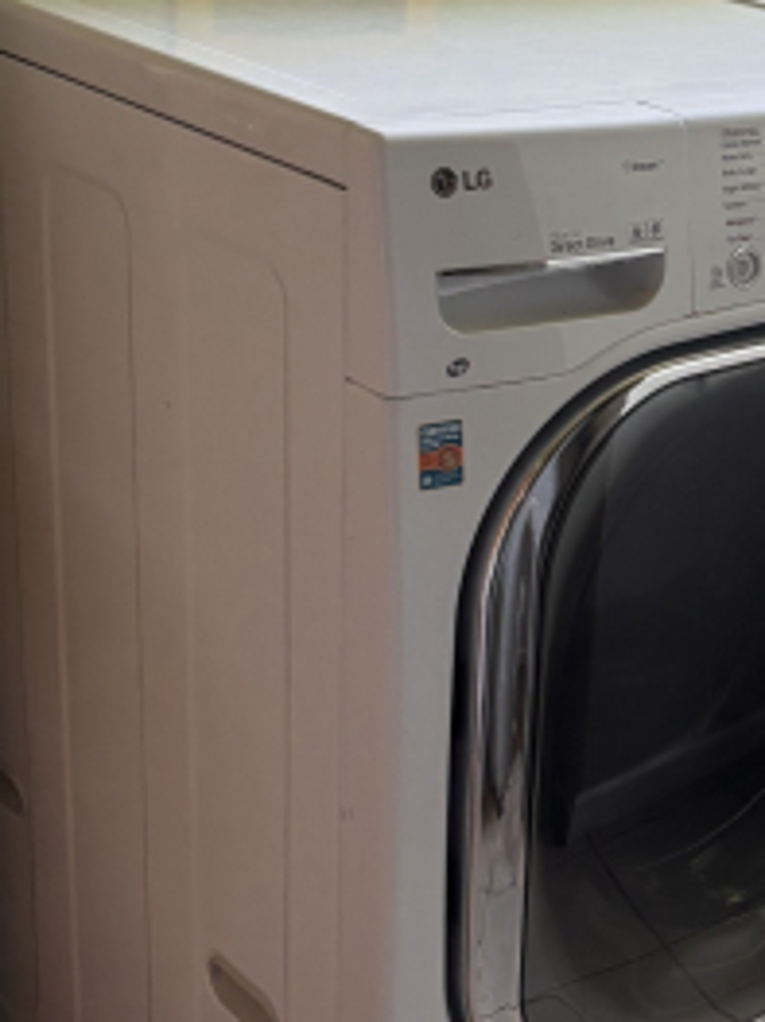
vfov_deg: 29.3
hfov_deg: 21.2
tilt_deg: -19.7
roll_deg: -6.0
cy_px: 391
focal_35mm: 66
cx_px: 835
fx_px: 1946
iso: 250
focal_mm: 5.96
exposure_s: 1/60
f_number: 1.6
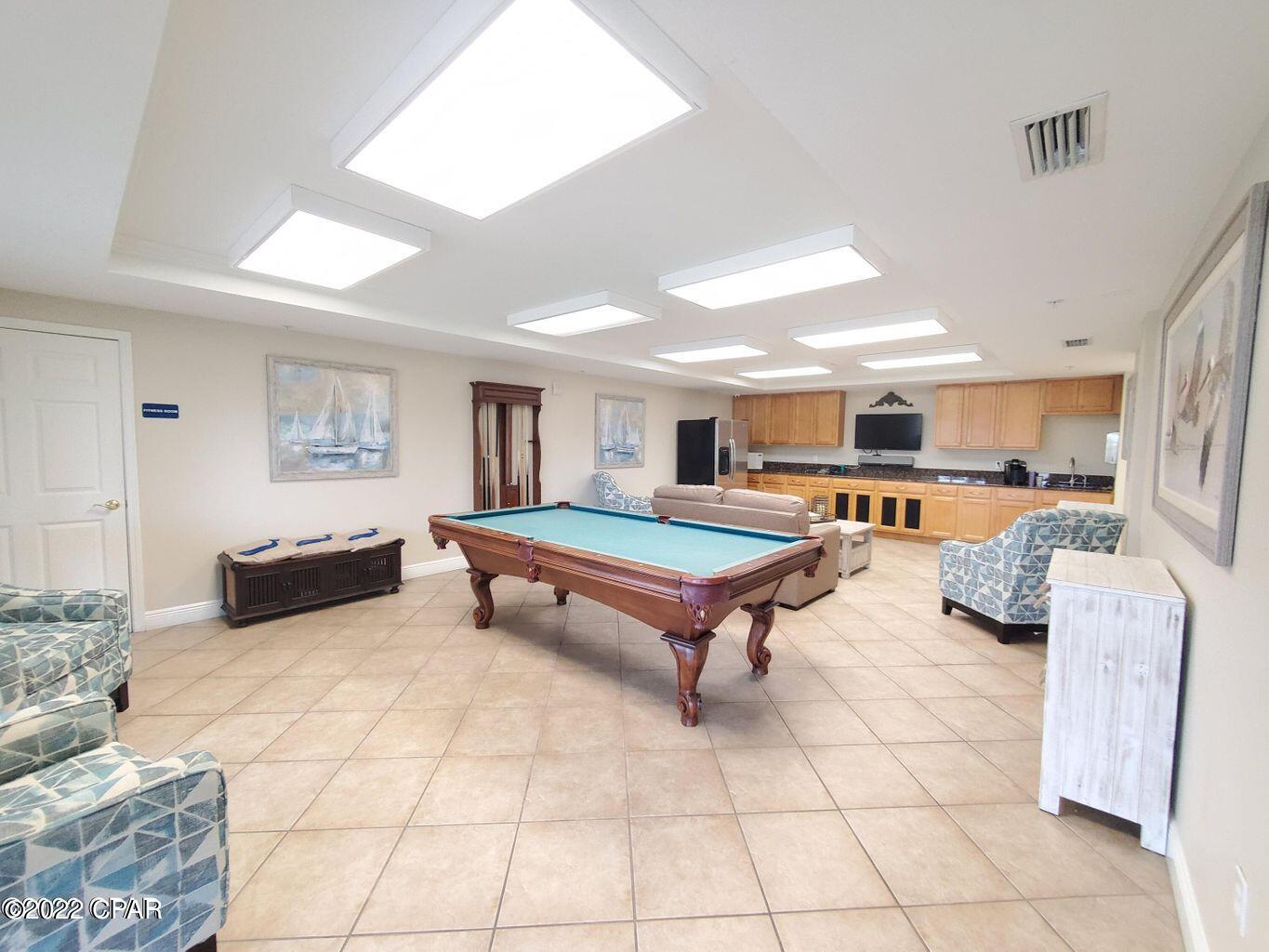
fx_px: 477
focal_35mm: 13
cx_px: 634
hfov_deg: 106.2
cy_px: 476
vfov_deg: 89.9
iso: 500
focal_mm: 1.8
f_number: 2.2
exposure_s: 1/59
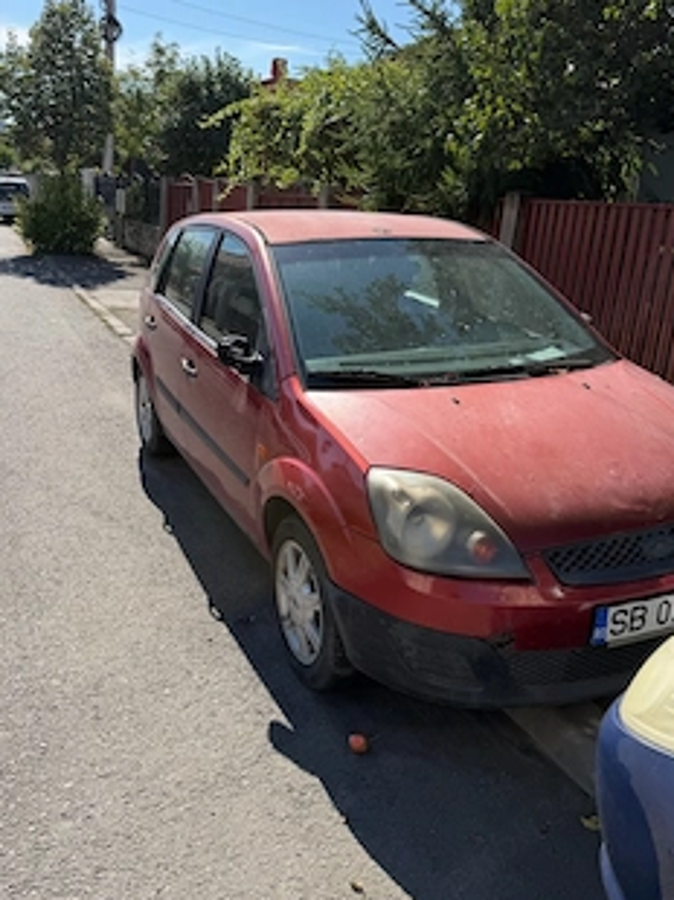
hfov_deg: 45.3
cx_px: 369
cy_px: 406
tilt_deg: -14.3
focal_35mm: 31
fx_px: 806
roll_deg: -3.7
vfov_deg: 58.3
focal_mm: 6.76
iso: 100
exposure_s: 1/3759
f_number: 1.78
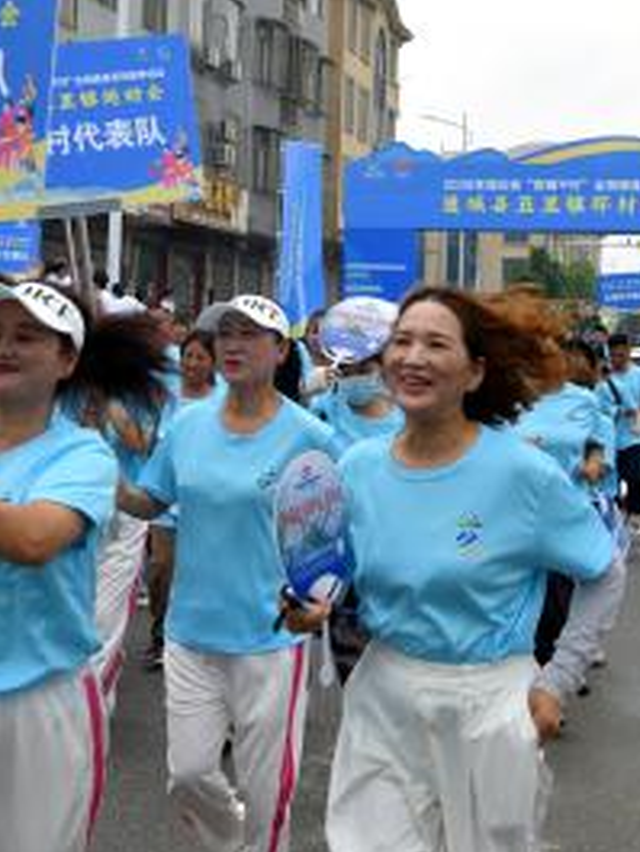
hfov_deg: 24.0
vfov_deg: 31.7
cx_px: 277
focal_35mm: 61
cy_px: 426
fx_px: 1503
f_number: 8
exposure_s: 1/250
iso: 200
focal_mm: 42
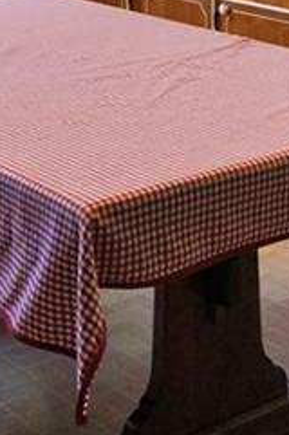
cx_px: 329
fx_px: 1232
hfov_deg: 13.1
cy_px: -159
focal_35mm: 102
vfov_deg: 18.4
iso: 1000
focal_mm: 16
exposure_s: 1/160
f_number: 4
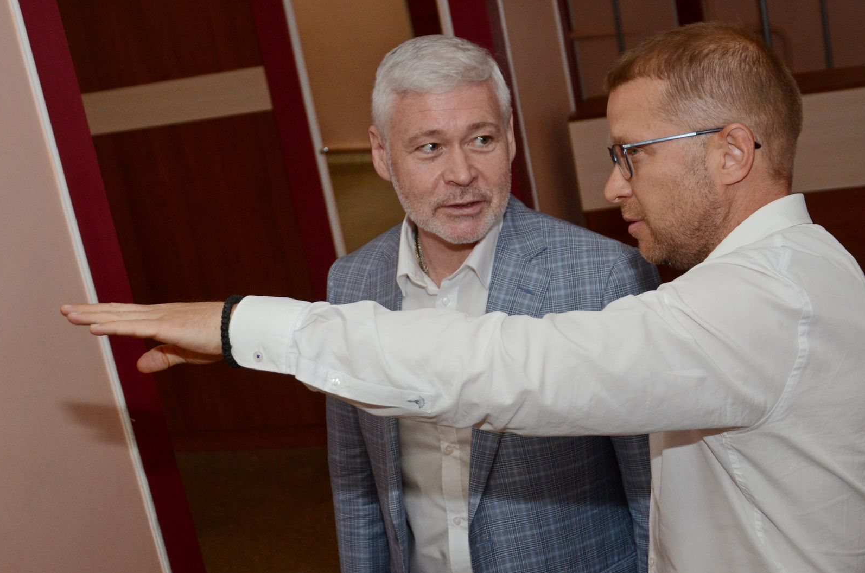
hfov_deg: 31.5
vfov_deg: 21.1
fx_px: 1535
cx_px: 415
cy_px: 324
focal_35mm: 64
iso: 800
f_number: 4.2
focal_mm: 34
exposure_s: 1/250
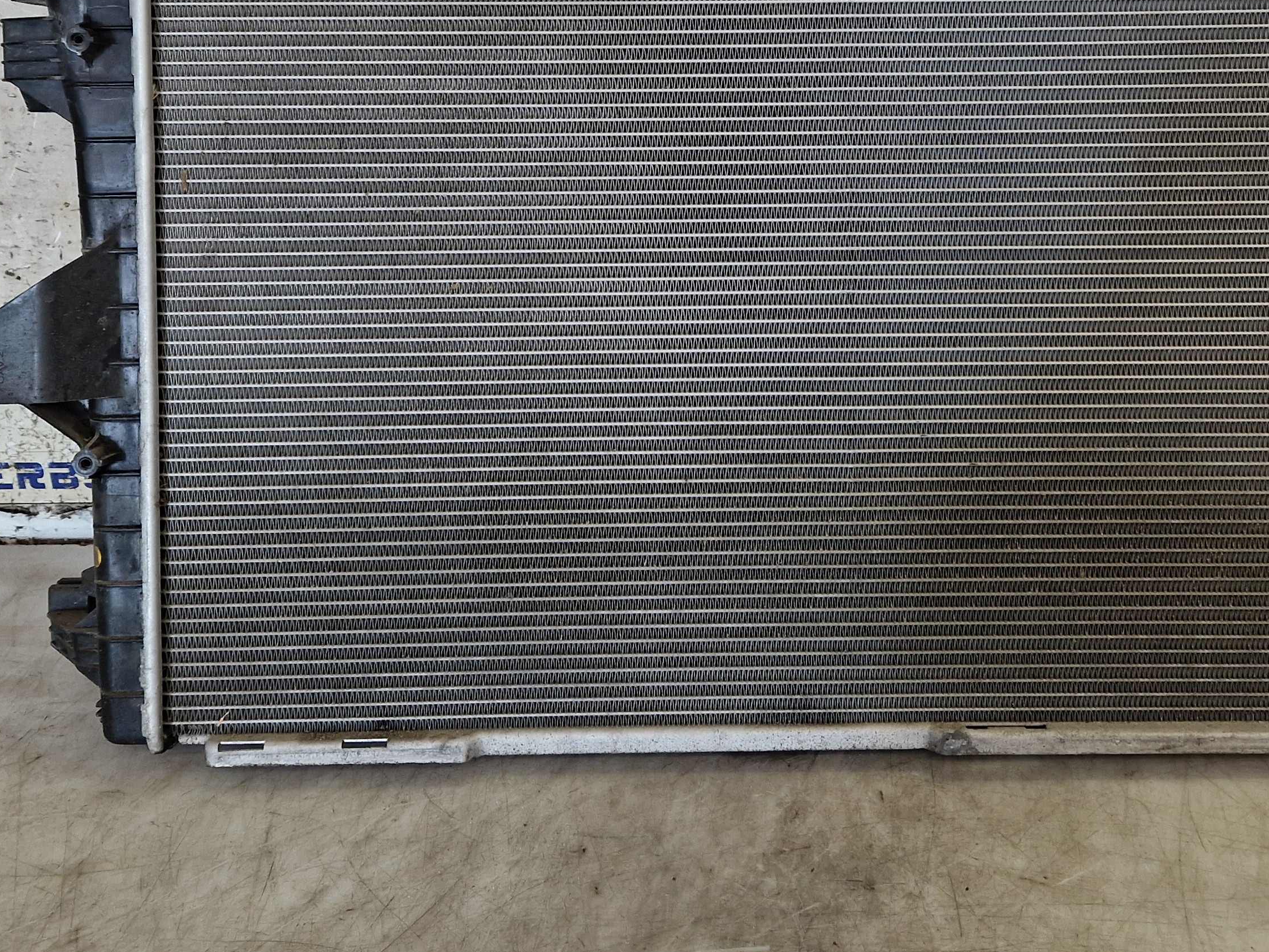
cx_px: 780
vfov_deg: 33.9
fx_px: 1503
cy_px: 170
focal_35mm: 41
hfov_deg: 45.4
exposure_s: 1/100
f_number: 1.8
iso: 200
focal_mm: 5.4
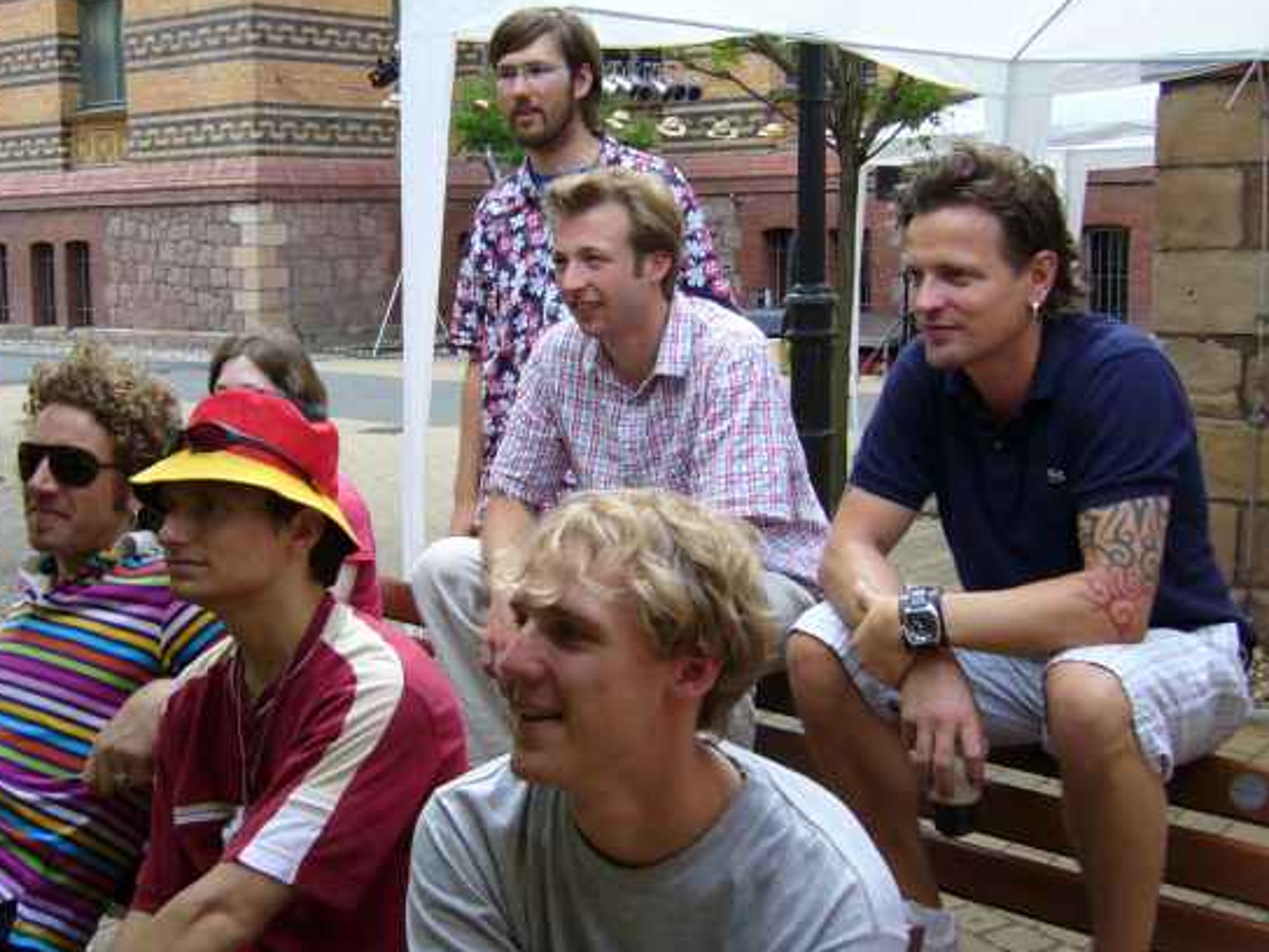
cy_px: 452
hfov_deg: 41.8
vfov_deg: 32.2
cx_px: 483
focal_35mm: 45
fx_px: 1650
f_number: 2.8
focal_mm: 5.8
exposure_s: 1/80
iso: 80
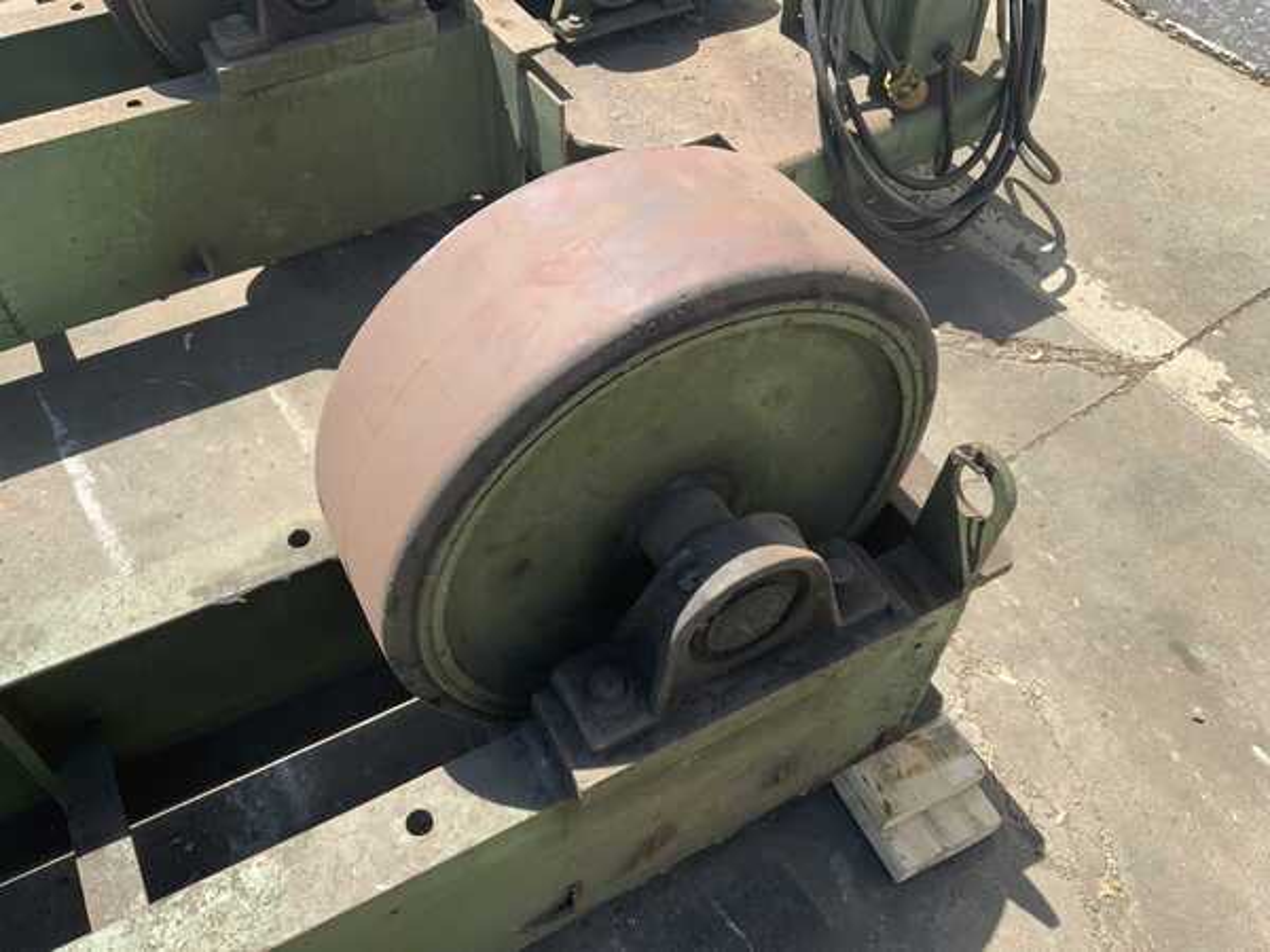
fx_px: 1064
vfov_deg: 48.2
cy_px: 476
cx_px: 635
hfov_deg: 61.7
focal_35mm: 29
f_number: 1.8
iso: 16
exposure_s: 1/816
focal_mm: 3
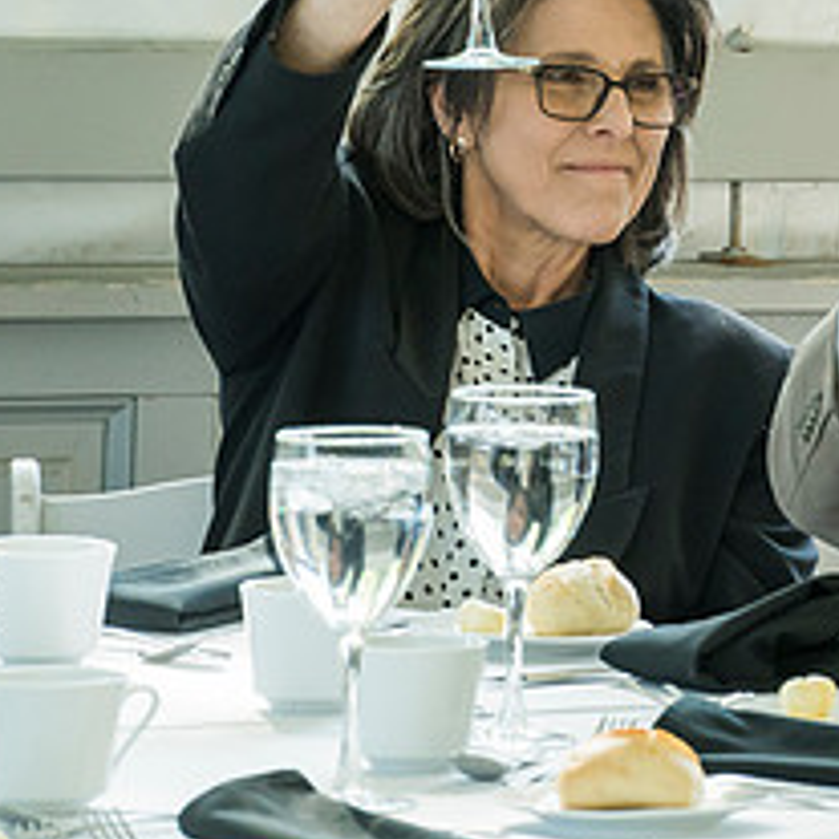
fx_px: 9131
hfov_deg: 5.2
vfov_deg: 5.3
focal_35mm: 333
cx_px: 892
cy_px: 156
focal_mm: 140
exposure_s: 1/125
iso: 1600
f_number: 9
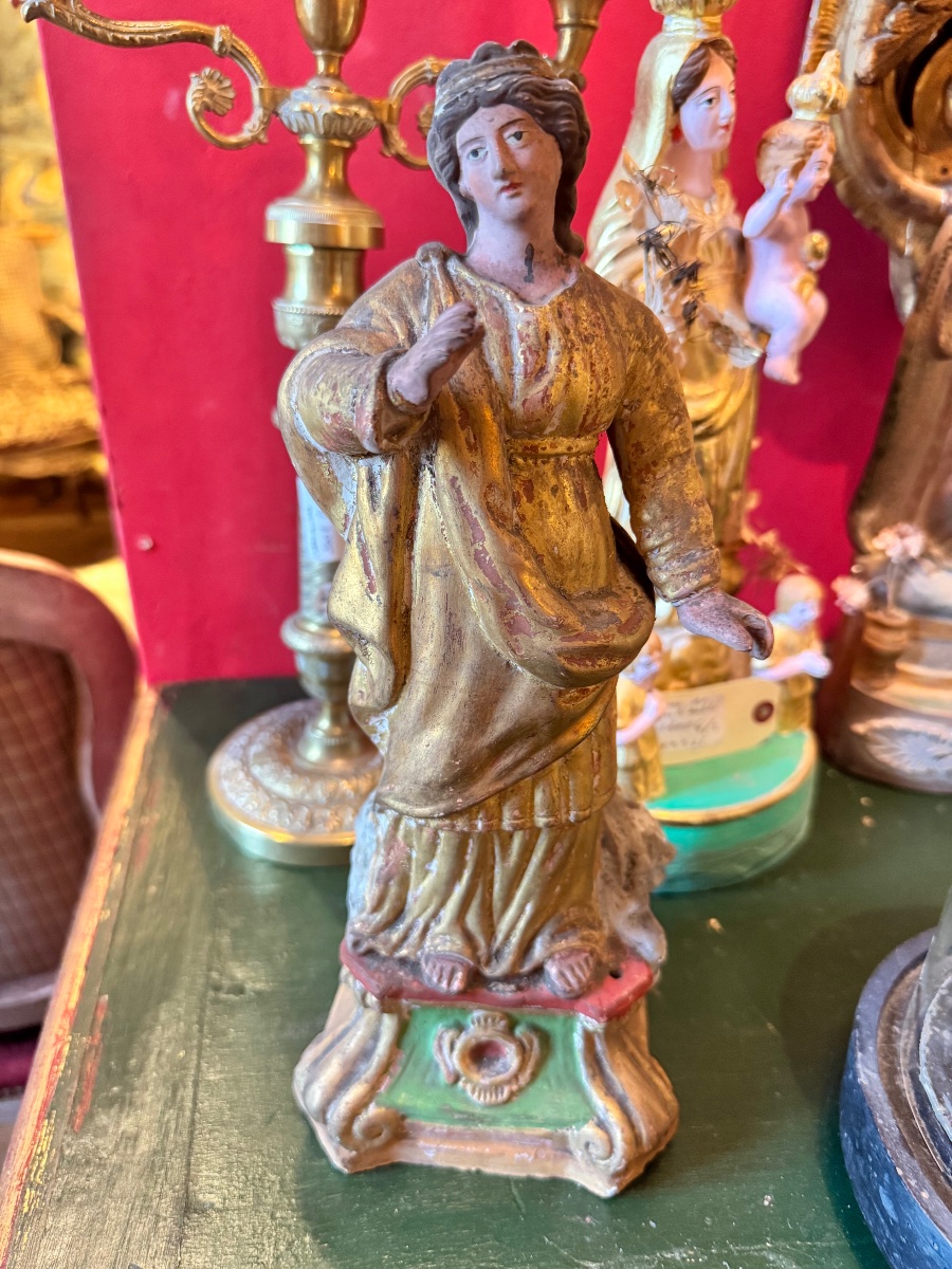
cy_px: 634
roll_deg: -0.9
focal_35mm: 24
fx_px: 880
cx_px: 476
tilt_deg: -25.6
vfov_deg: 71.6
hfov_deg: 56.8
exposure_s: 1/50
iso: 500
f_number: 1.78
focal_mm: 6.76
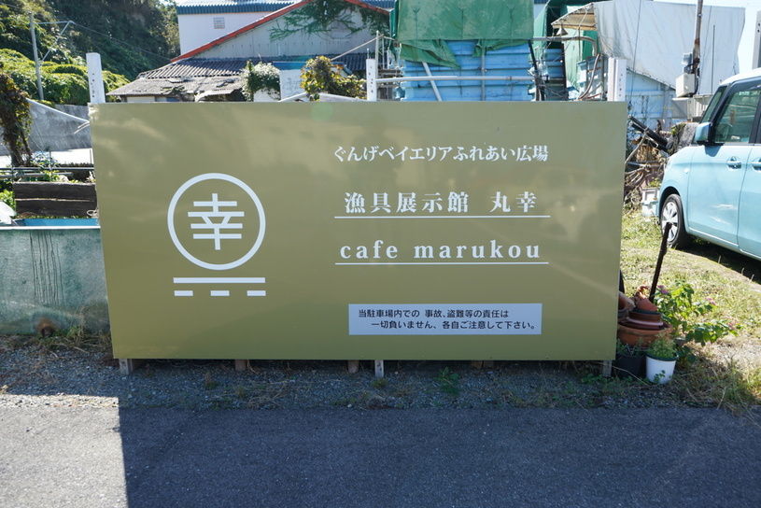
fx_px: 613
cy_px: 254
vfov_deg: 45.0
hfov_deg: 63.6
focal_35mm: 29
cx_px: 380
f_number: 6.3
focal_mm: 29
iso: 100
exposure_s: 1/100
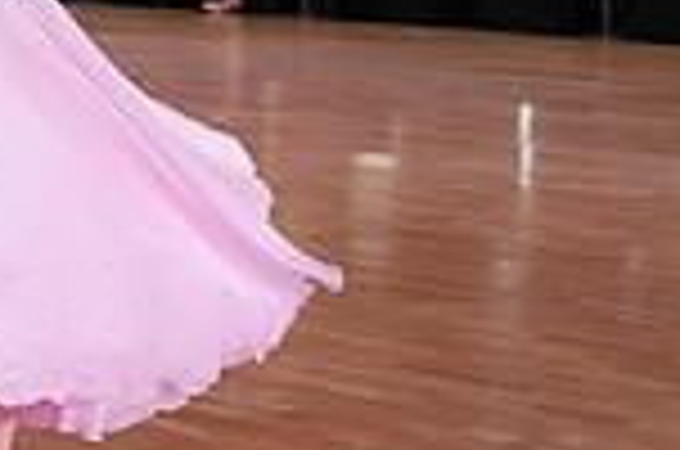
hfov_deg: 11.9
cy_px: -56
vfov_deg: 8.6
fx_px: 2978
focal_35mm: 158
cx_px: -599
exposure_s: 1/320
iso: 5000
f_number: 5.6
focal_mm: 41
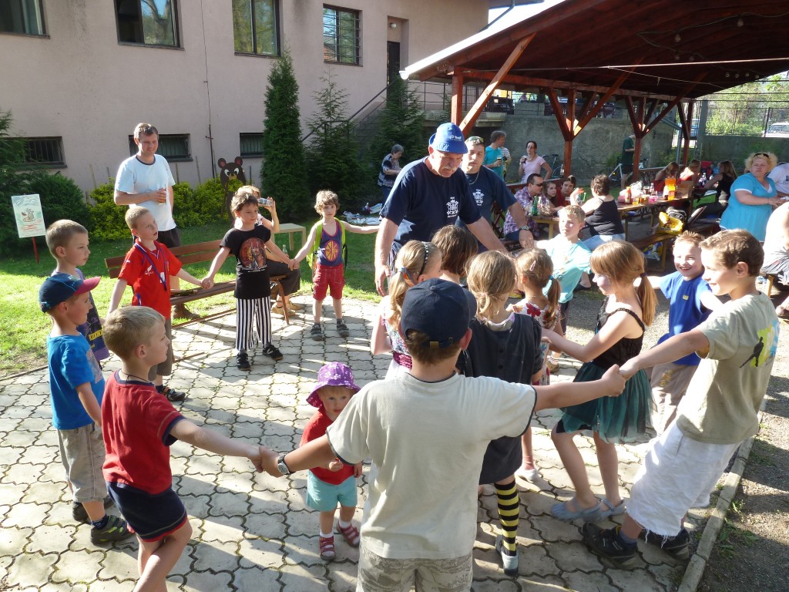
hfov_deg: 69.4
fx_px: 570
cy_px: 296
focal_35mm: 25
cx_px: 394
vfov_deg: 54.9
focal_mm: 4.1
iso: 100
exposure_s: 1/100
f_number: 3.5
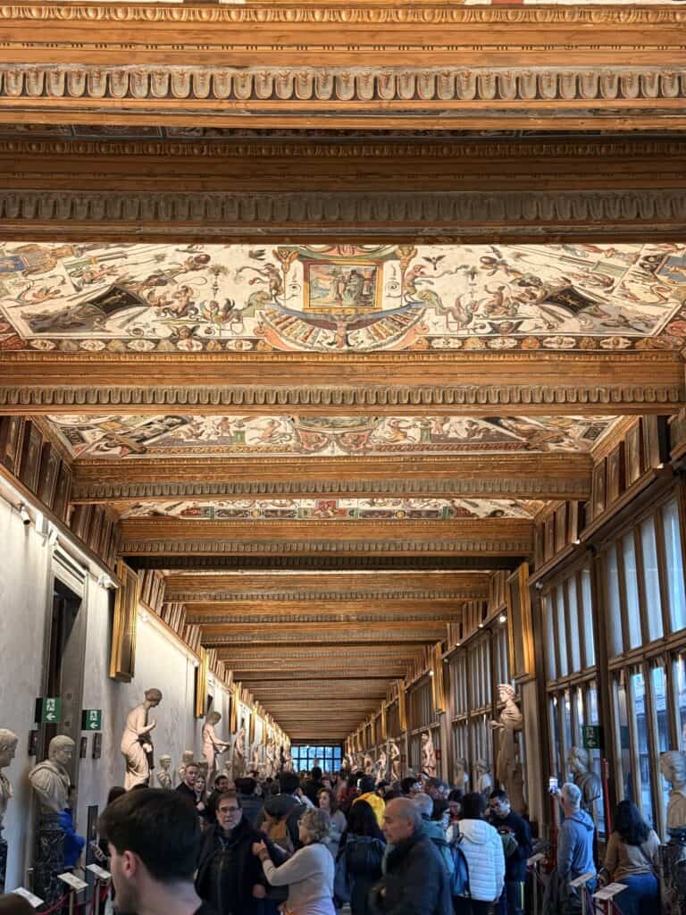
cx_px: 343
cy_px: 458
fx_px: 1268
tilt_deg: +13.8
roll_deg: -0.5
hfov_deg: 30.3
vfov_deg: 39.7
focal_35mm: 48
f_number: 1.78
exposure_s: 1/35
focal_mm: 6.76
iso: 400
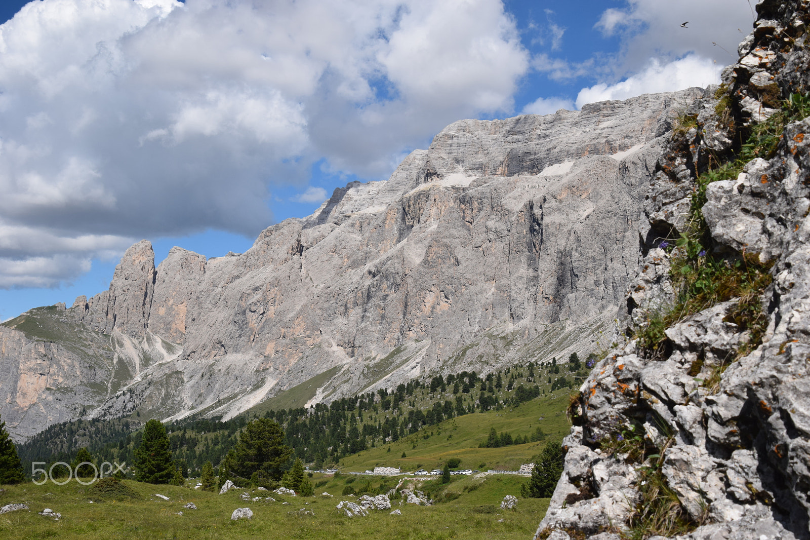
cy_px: 270
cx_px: 405
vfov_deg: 34.2
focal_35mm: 39
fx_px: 877
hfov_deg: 49.6
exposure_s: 1/400
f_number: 10
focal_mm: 26
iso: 200
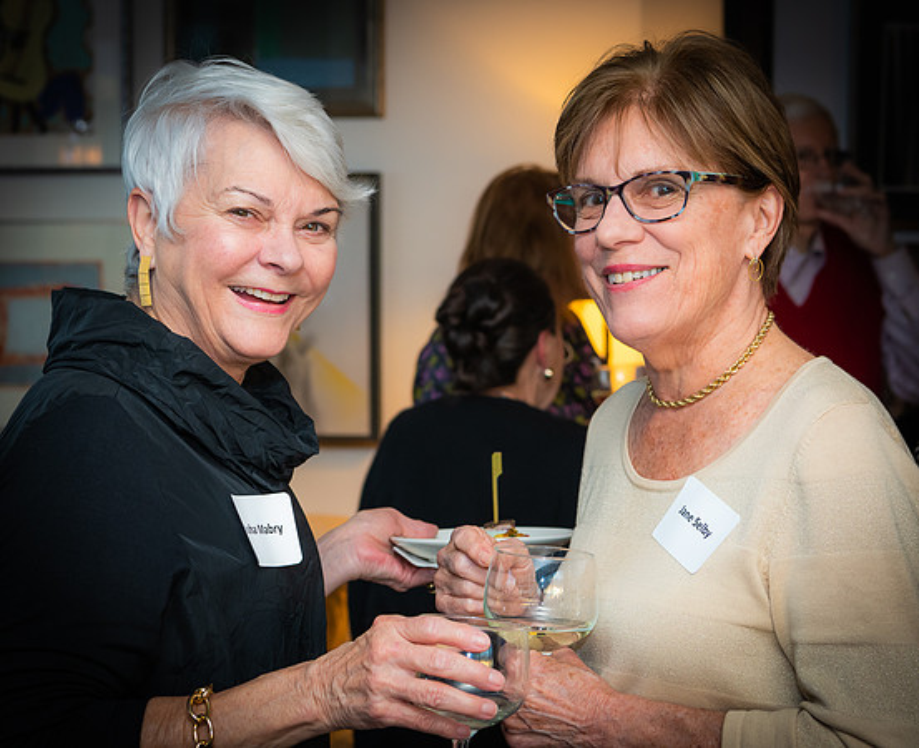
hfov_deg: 21.5
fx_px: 2424
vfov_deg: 17.5
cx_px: 451
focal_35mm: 89
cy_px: 345
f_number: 5.6
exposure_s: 1/60
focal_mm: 58
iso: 640
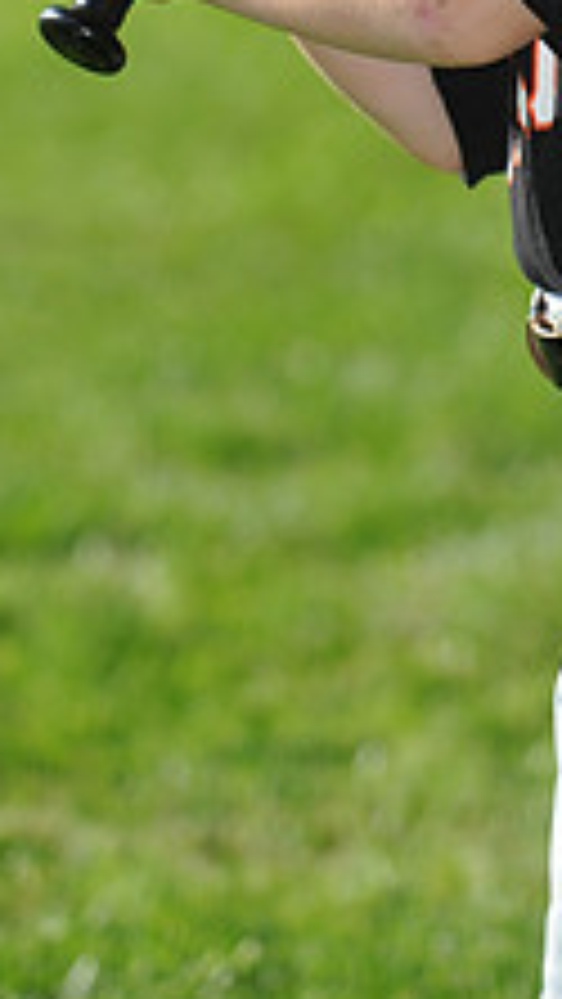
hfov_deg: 3.4
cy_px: -189
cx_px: 499
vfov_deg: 6.0
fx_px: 9398
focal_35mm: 355
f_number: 4
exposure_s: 1/1250
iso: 200
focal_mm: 130
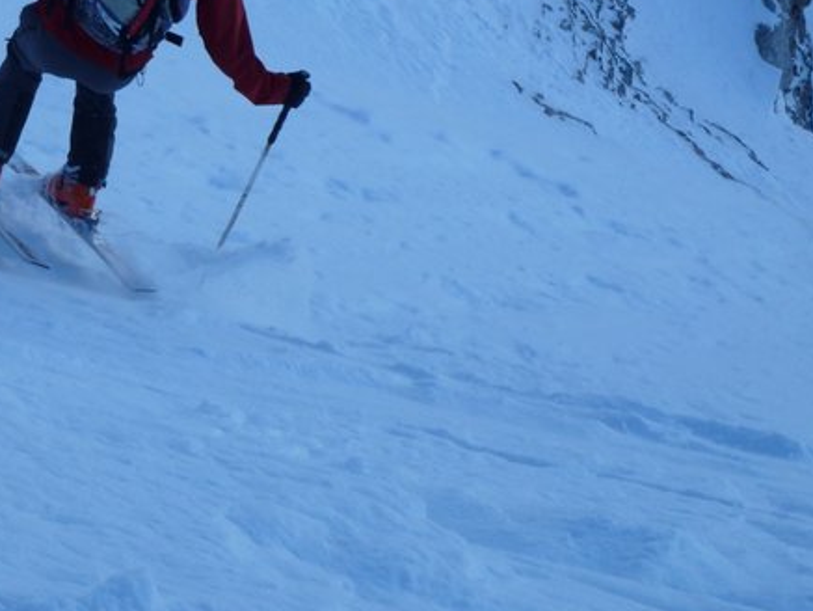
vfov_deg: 11.4
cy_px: 112
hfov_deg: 15.1
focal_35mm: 130
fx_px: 3054
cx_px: 195
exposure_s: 1/640
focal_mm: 12.7
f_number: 4.7
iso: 100
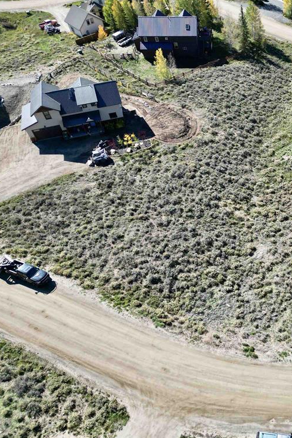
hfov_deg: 35.7
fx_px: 414
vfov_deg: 55.8
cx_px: 282
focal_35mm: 34
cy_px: 221
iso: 120
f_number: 1.7
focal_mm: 6.72
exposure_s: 1/1500
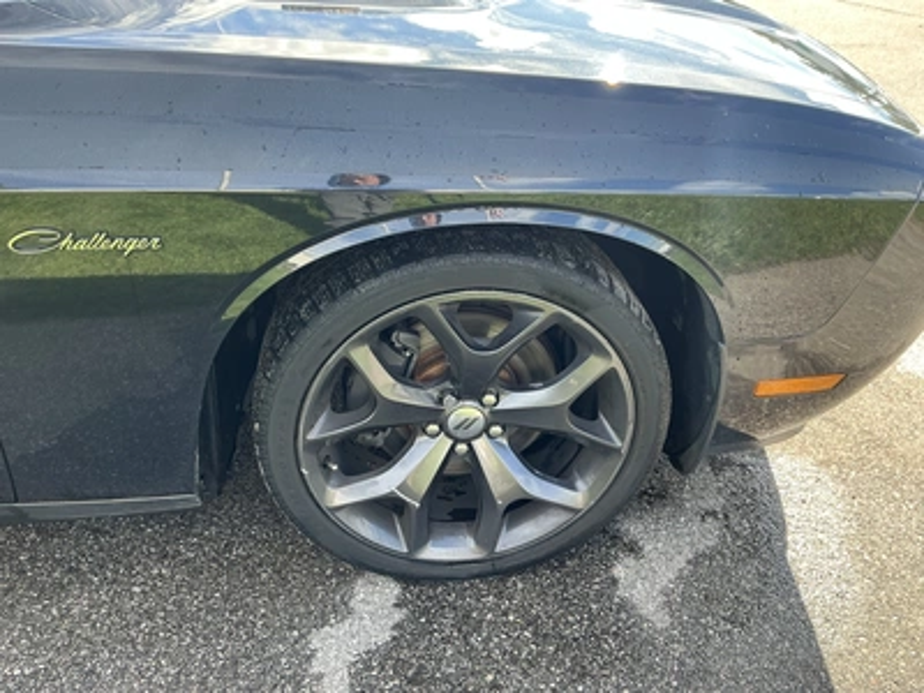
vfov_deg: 49.7
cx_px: 462
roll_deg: -1.9
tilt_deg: -32.7
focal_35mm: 28
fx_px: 747
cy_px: 346
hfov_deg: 63.4
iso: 25
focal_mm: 3
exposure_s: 1/172
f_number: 1.8
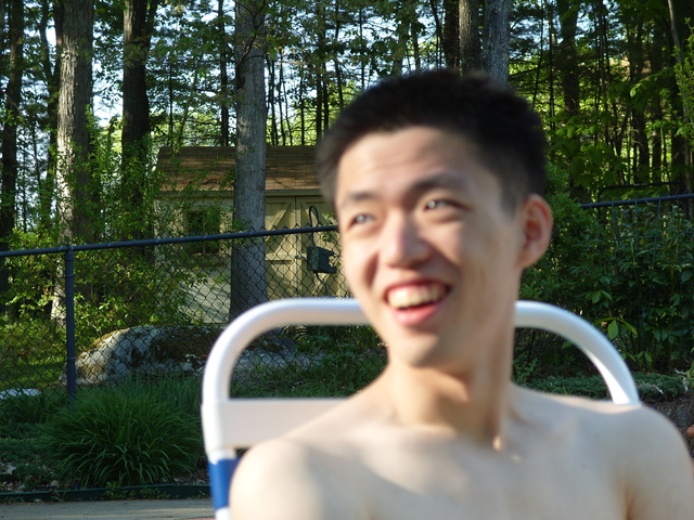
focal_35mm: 128
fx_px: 2566
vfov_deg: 11.6
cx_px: 347
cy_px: 260
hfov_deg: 15.4
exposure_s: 1/180
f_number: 3.9
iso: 100
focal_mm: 28.5
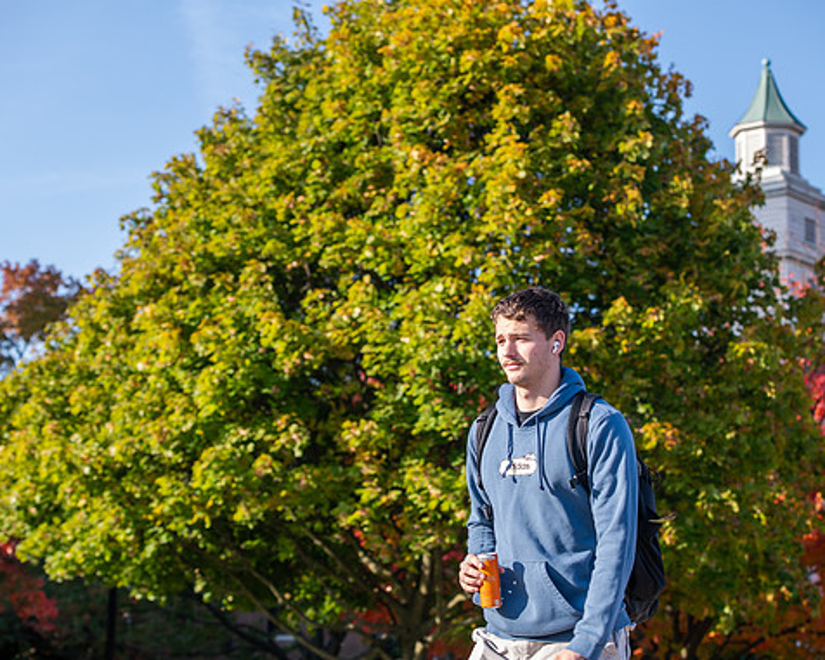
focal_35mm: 80
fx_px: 1954
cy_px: 330
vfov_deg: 19.2
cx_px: 416
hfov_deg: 23.8
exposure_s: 1/320
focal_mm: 70
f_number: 5
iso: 160
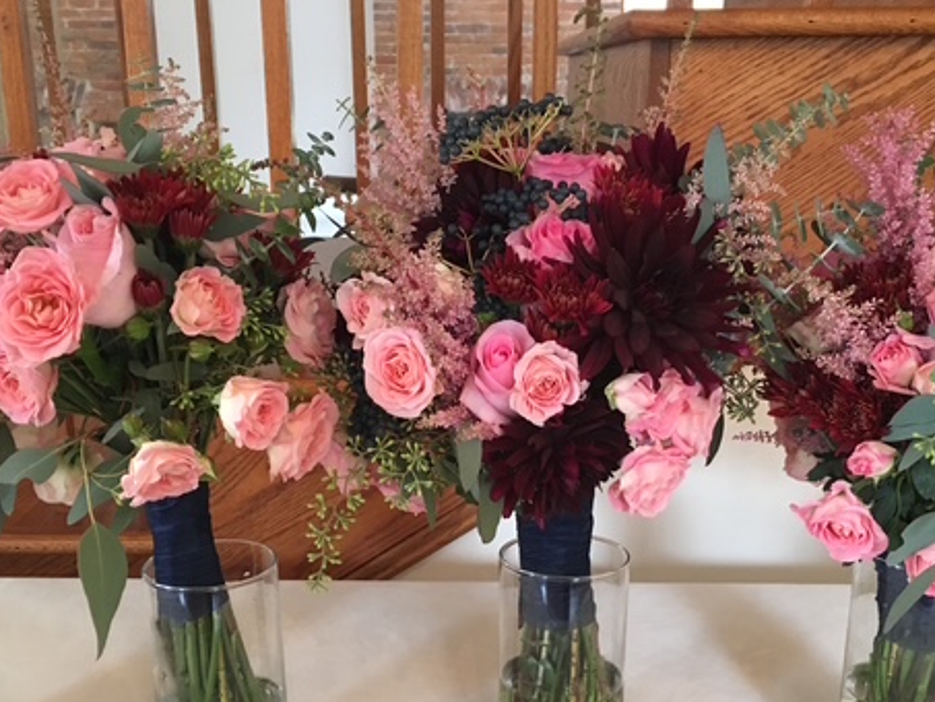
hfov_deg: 45.8
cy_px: 479
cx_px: 481
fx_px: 1108
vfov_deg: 34.8
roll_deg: -0.8
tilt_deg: -19.1
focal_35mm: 41
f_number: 2.2
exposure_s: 1/30
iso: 160
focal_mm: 4.15
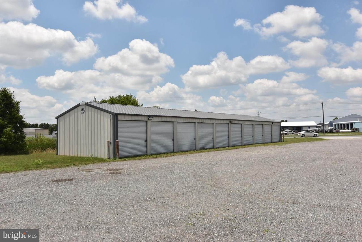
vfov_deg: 43.7
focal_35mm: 30
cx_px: 181
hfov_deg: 61.9
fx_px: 302
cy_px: 121
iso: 400
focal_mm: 20
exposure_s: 1/640
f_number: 14
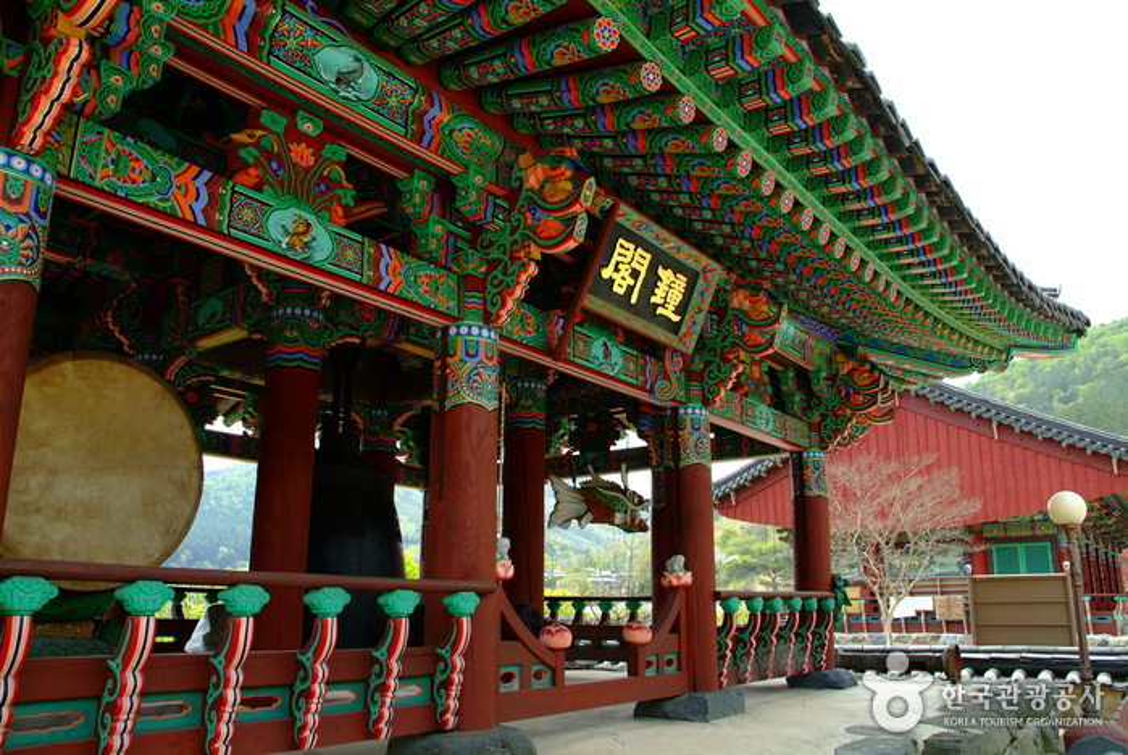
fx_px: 847
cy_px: 378
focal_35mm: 27
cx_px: 564
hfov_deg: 67.3
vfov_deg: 48.1
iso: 200
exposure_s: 1/125
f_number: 6.7
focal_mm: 18
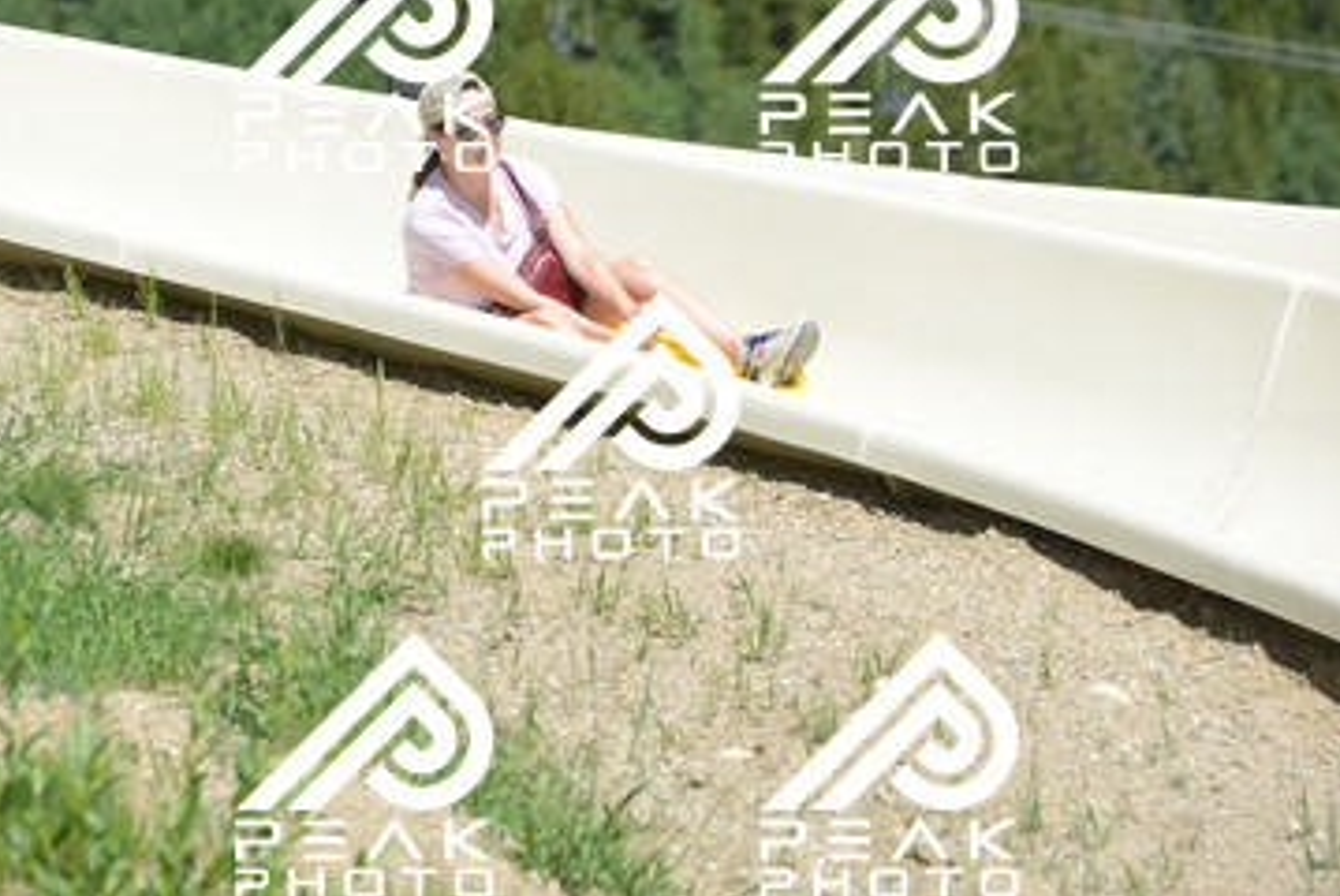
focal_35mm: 217
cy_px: 401
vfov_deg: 6.3
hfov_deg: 9.5
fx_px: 8084
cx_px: 627
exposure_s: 1/1250
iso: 450
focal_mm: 195
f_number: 6.3
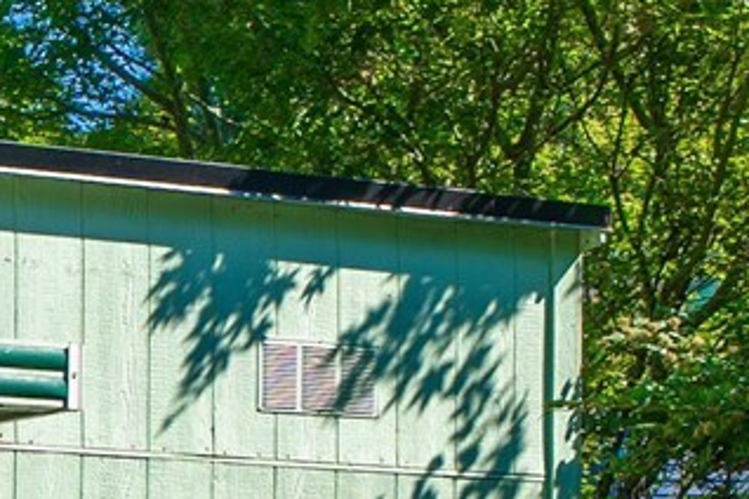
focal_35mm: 112
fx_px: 2330
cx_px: -402
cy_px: 798
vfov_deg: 11.6
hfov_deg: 16.5
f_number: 7.1
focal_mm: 21
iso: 80
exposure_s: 1/80
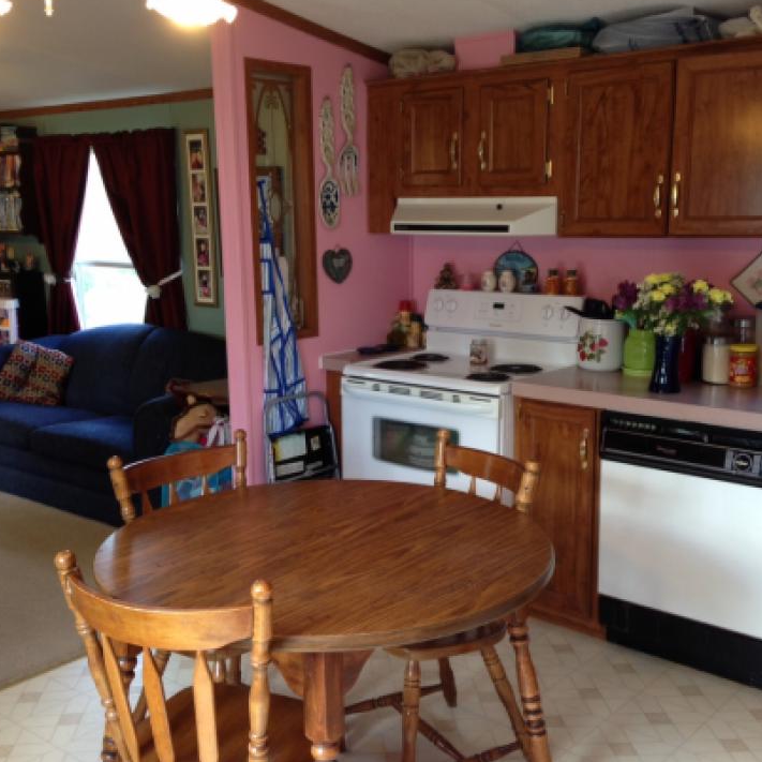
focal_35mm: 42
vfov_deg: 40.0
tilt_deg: -11.6
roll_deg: +1.6
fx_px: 1046
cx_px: 370
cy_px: 387
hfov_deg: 40.0
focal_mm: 4.12
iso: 50
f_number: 2.4
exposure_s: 1/20
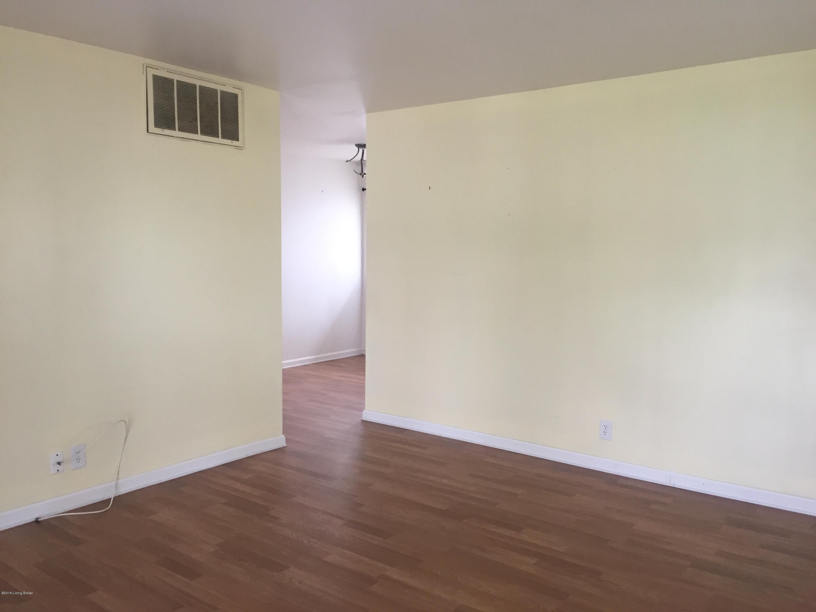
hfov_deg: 61.7
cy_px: 306
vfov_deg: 48.2
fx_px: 684
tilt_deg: -4.7
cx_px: 408
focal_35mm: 29
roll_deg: -0.4
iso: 80
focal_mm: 4.15
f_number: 2.2
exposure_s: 1/30
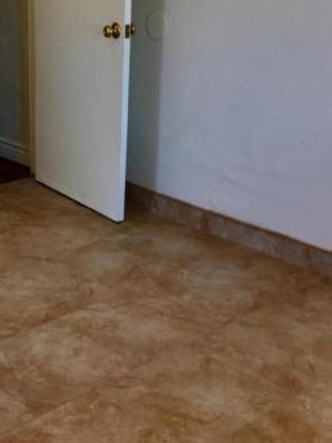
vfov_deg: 28.9
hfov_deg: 21.7
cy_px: 251
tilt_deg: -20.8
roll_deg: -0.4
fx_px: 857
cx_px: 67
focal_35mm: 67
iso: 40
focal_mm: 4.15
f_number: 2.2
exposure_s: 1/120
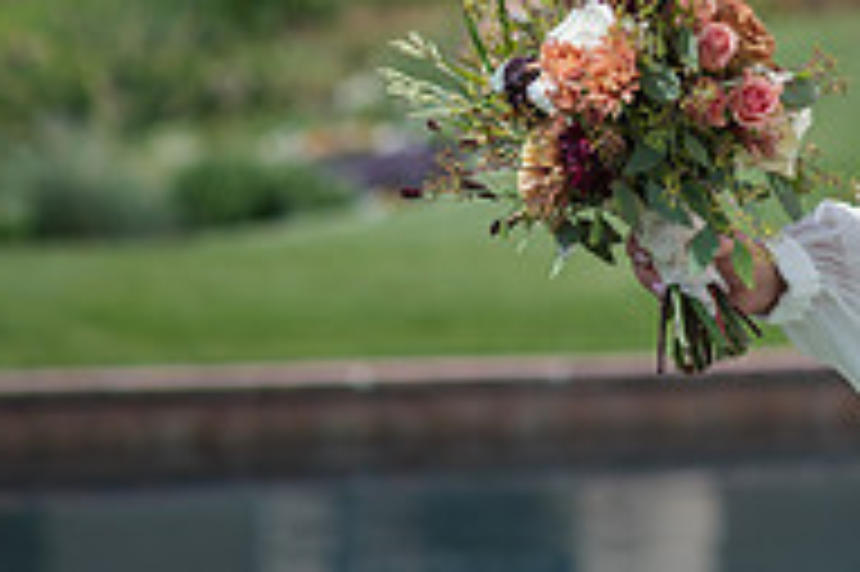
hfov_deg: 7.9
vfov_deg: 5.3
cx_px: 991
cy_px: -288
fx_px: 6158
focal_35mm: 258
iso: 125
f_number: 2.8
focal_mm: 85
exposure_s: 1/2500
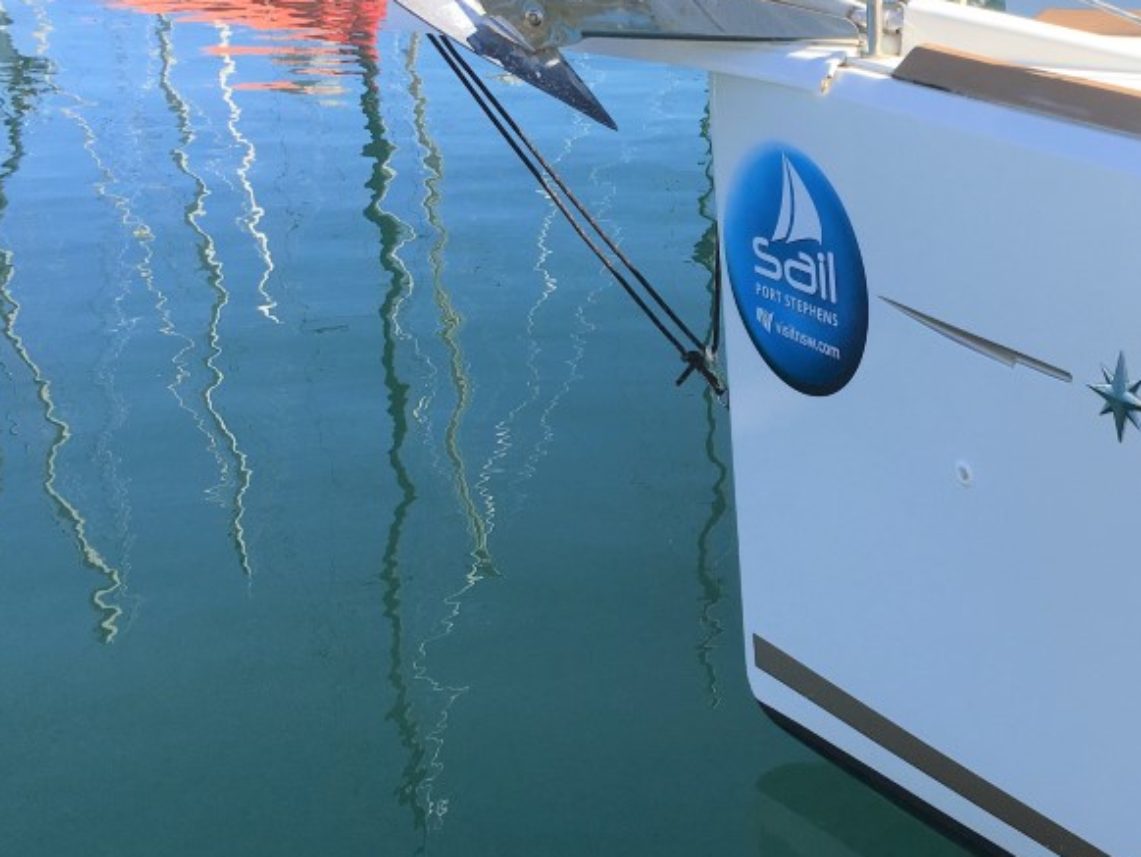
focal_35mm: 51
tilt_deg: -21.6
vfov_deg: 28.6
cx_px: 900
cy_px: 429
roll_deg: +0.9
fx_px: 1682
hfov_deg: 36.3
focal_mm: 4.15
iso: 25
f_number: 2.2
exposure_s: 1/1241
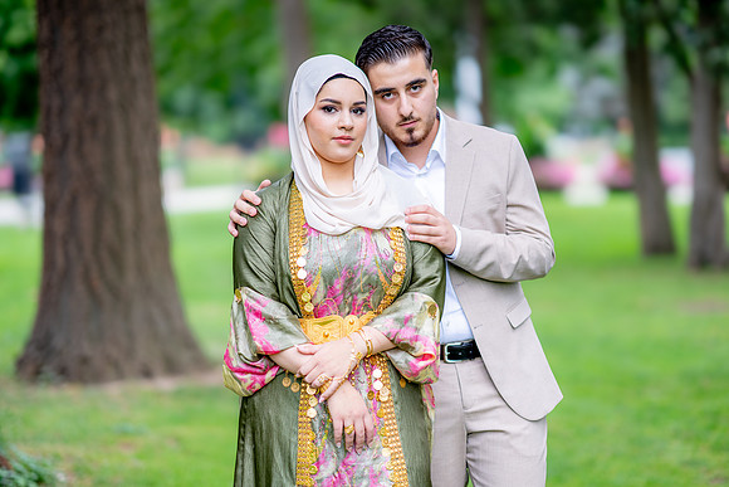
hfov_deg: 23.9
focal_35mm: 85
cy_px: 244
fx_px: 1722
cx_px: 364
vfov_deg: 16.1
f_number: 1.4
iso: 100
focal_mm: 85
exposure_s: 1/1000
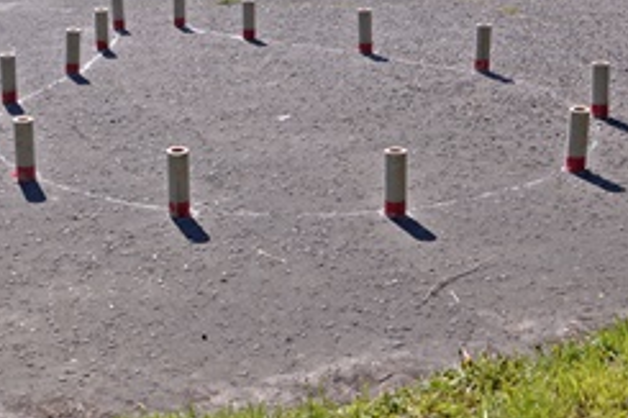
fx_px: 1220
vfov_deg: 18.8
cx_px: 81
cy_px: -26
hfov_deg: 27.9
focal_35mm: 70
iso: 100
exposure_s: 1/250
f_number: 8
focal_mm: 18
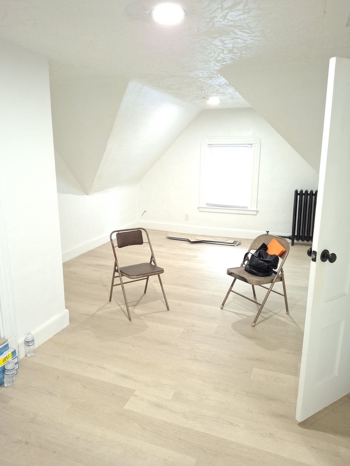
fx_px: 337
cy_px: 233
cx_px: 175
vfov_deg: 69.4
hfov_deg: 54.9
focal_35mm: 25
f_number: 1.8
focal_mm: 4.69
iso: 250
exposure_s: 1/33
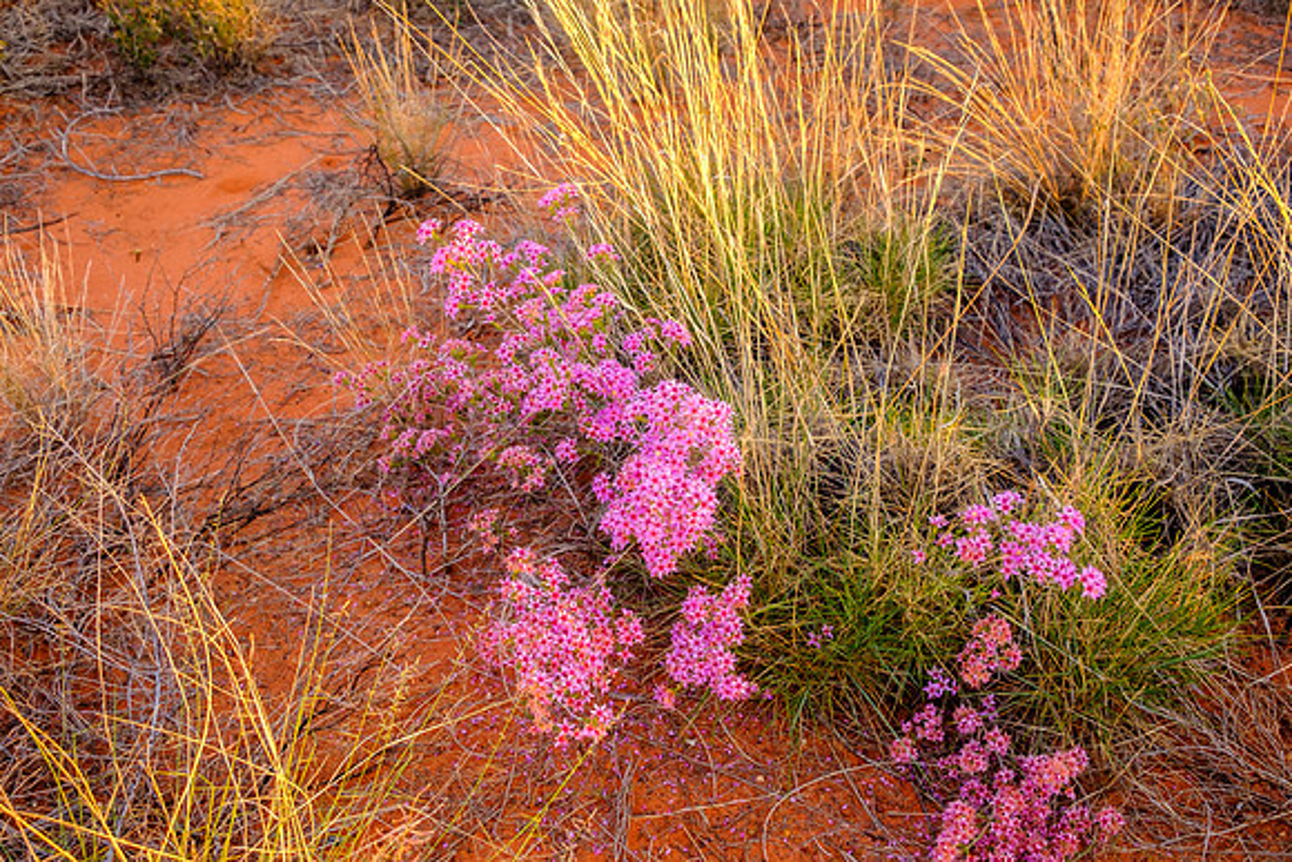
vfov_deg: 36.9
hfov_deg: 53.1
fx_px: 1292
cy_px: 431
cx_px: 646
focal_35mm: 36
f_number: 4
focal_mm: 24
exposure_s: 1/110
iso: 400
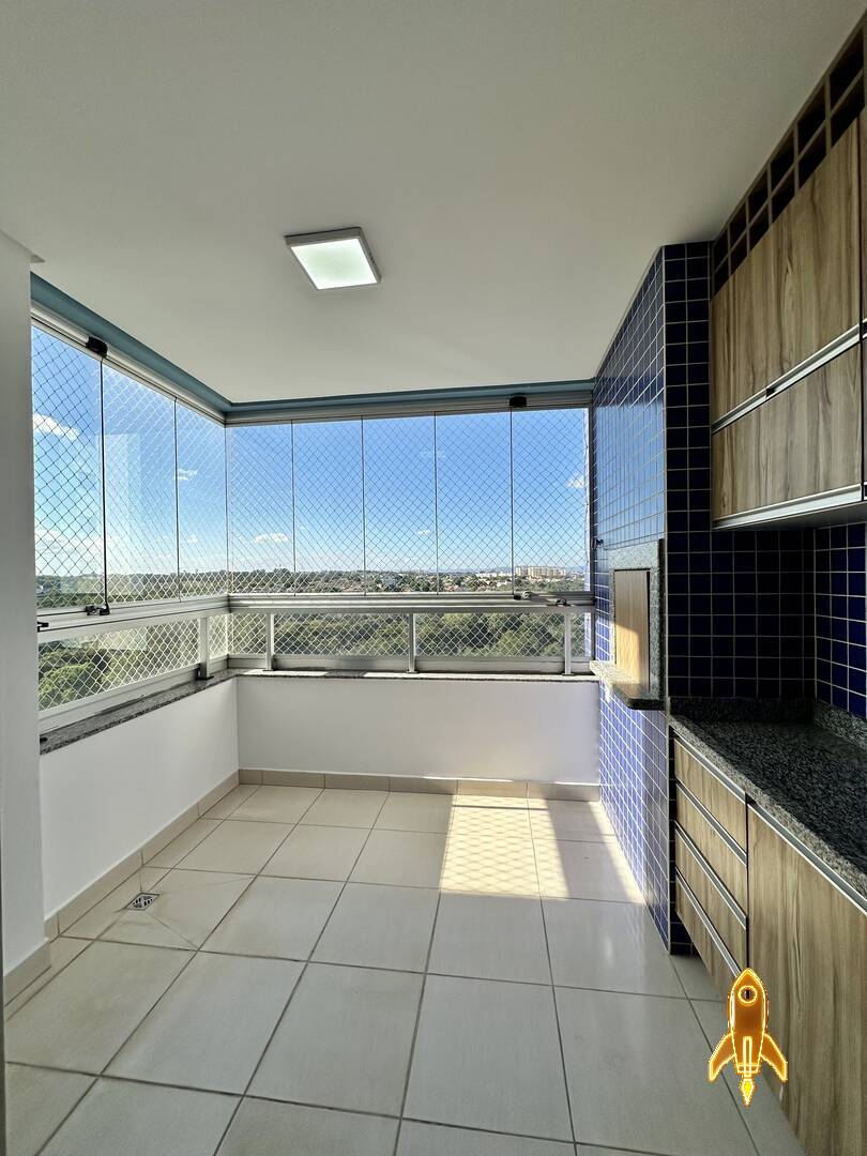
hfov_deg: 85.7
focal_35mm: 14
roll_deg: +0.2
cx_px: 434
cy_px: 578
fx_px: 468
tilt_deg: +0.7
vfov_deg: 102.1
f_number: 2.2
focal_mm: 2.22
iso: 50
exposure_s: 1/1511
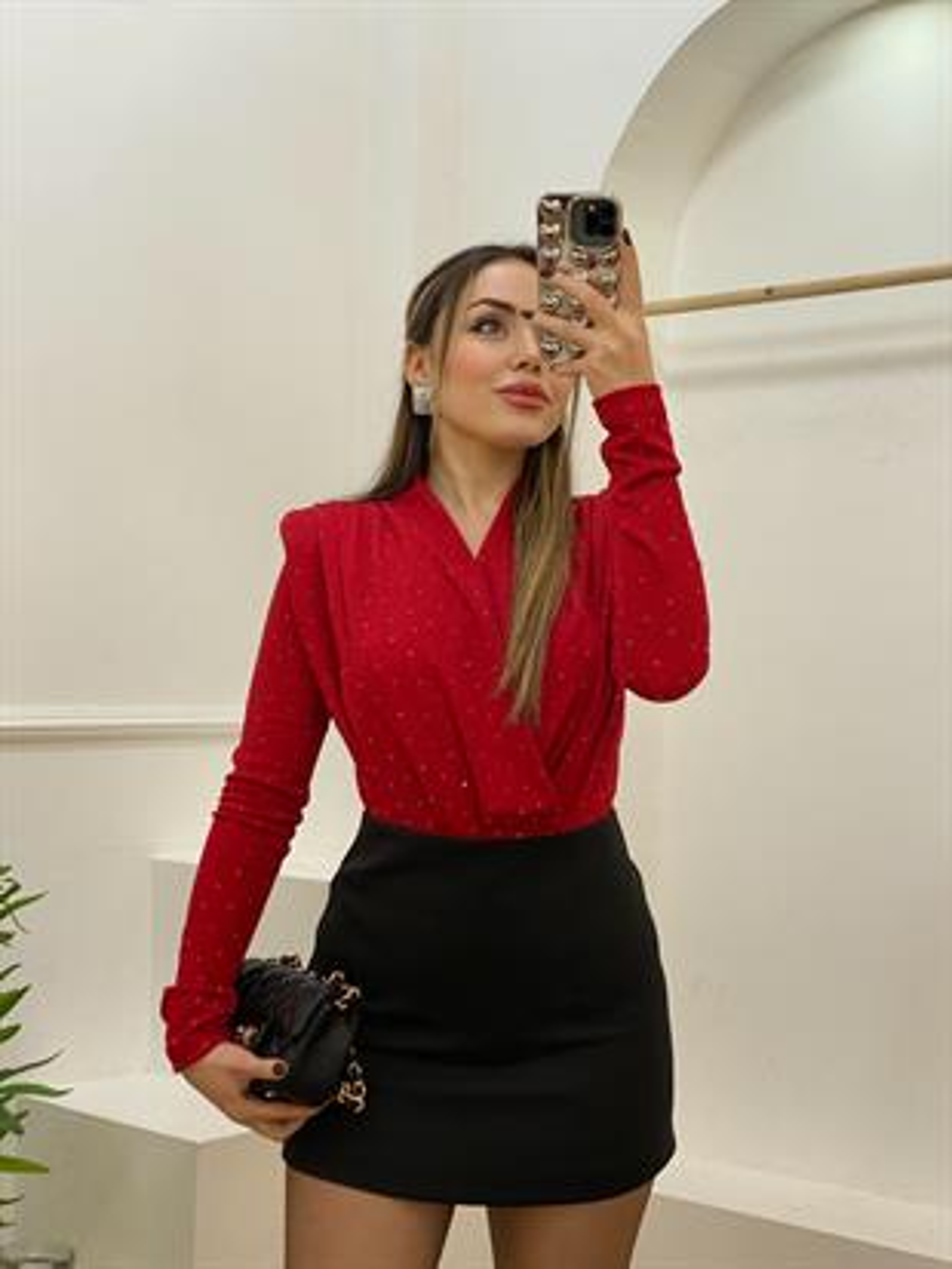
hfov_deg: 28.0
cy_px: 634
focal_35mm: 52
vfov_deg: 36.8
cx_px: 476
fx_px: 1906
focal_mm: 6
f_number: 2
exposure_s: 1/100
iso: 64
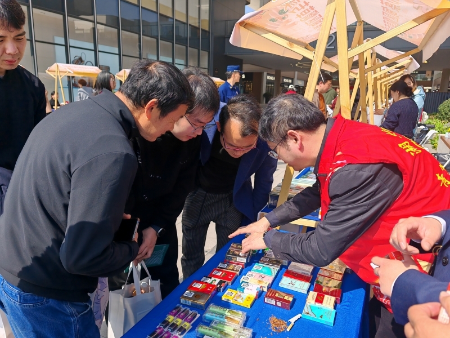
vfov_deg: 51.4
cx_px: 225
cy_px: 169
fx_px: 351
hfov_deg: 65.3
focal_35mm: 27
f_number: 1.6
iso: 50
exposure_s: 1/2800
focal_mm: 7.62
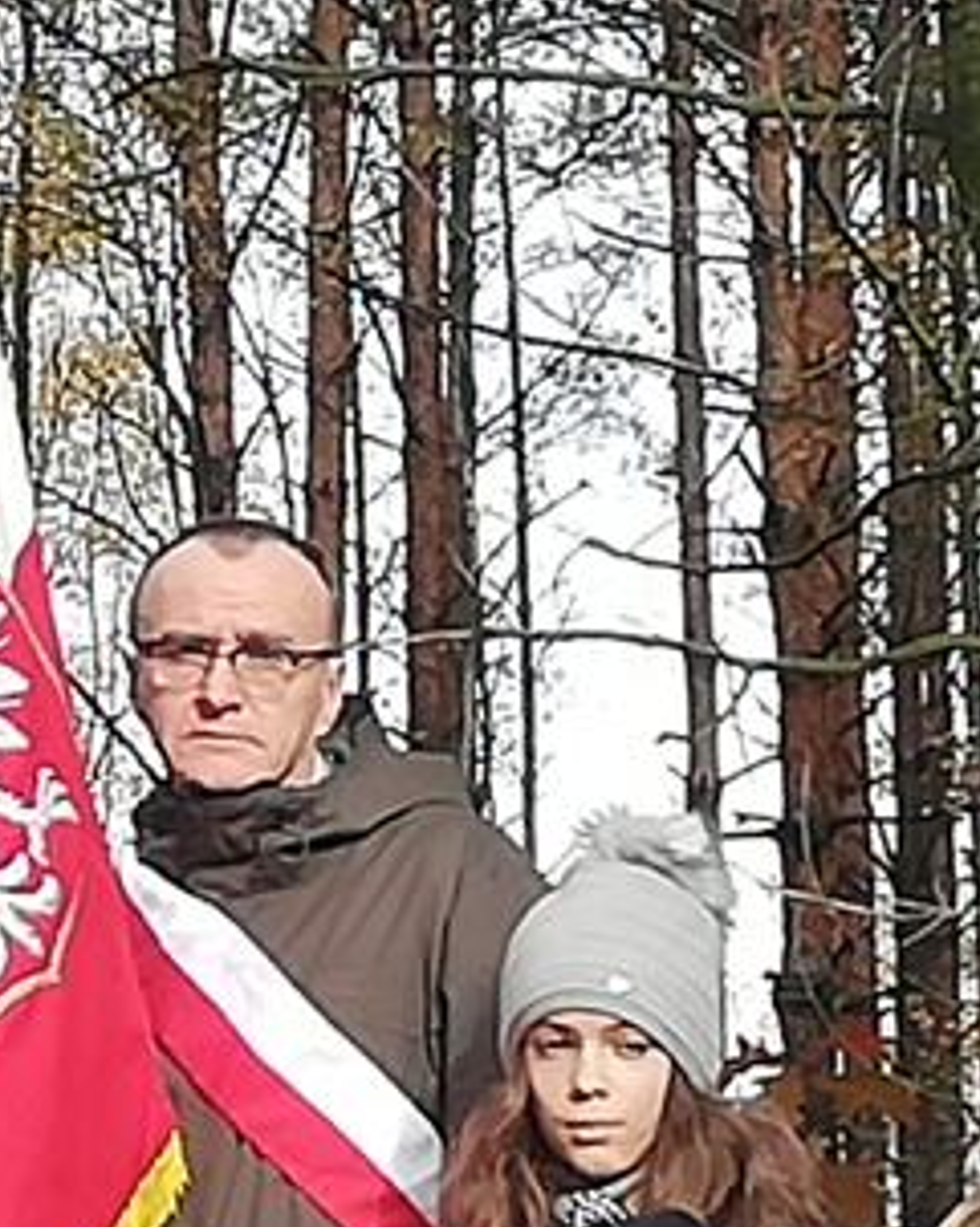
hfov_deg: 5.6
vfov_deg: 7.0
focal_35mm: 275
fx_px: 9985
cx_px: -415
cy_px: 634
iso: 50
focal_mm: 3.81
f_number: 2.2
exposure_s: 1/142
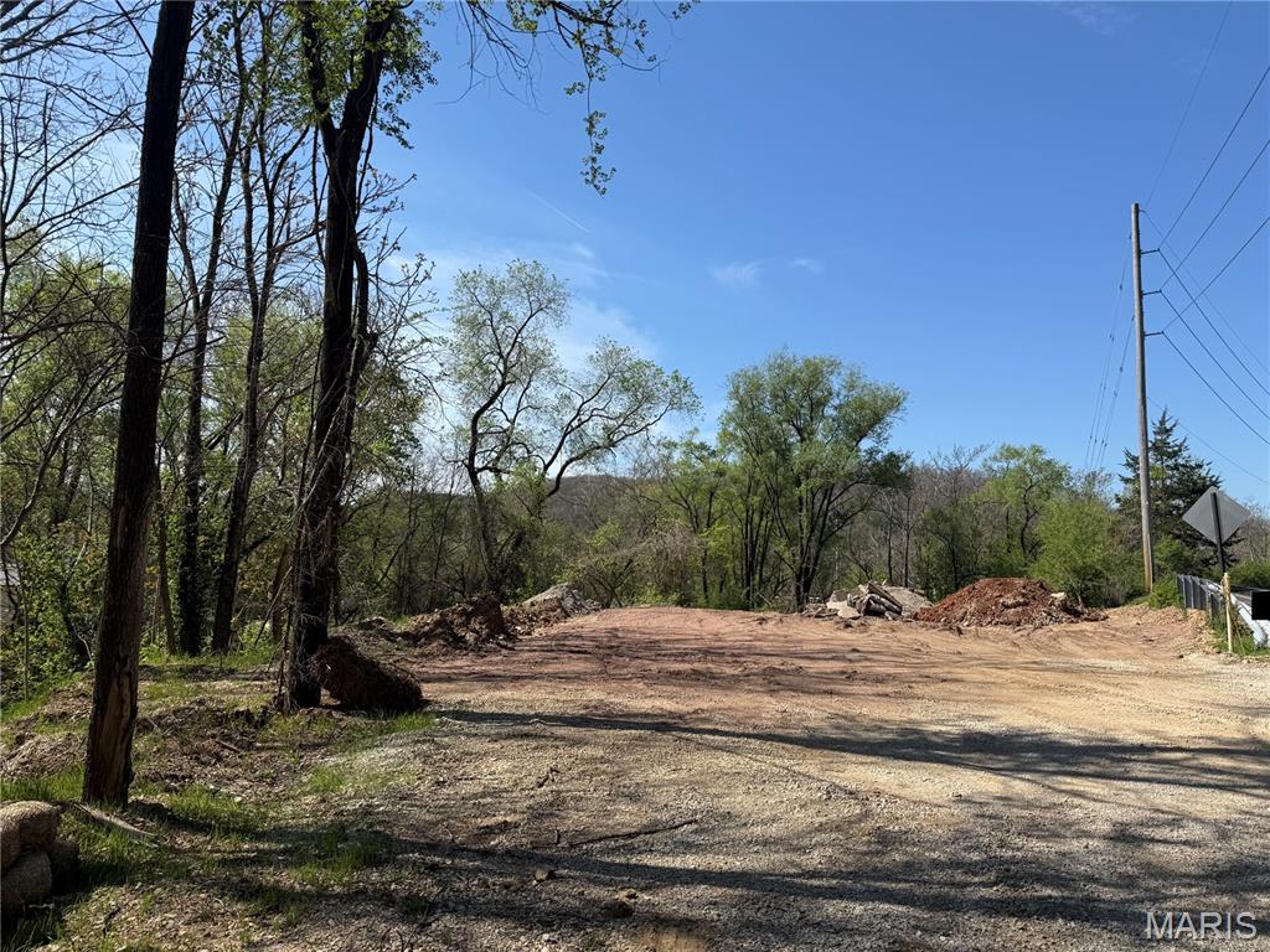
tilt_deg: +6.3
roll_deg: -1.7
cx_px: 635
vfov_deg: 56.8
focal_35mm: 24
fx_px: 881
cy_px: 476
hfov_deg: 71.6
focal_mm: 6.76
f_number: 1.78
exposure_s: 1/4673
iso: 80
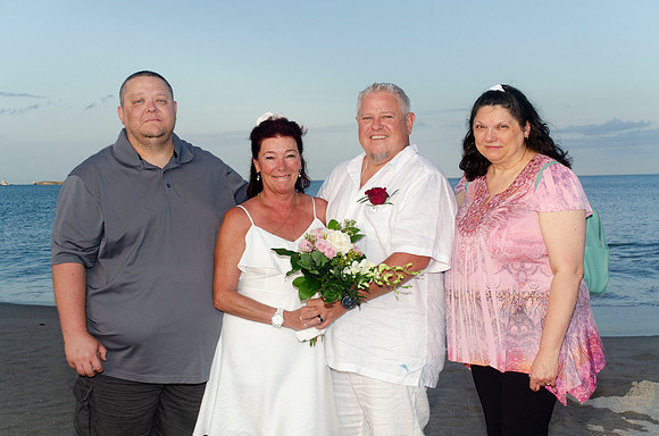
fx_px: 959
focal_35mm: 52
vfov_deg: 25.6
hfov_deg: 37.9
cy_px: 218
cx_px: 330
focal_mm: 35
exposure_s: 1/250
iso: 200
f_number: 8
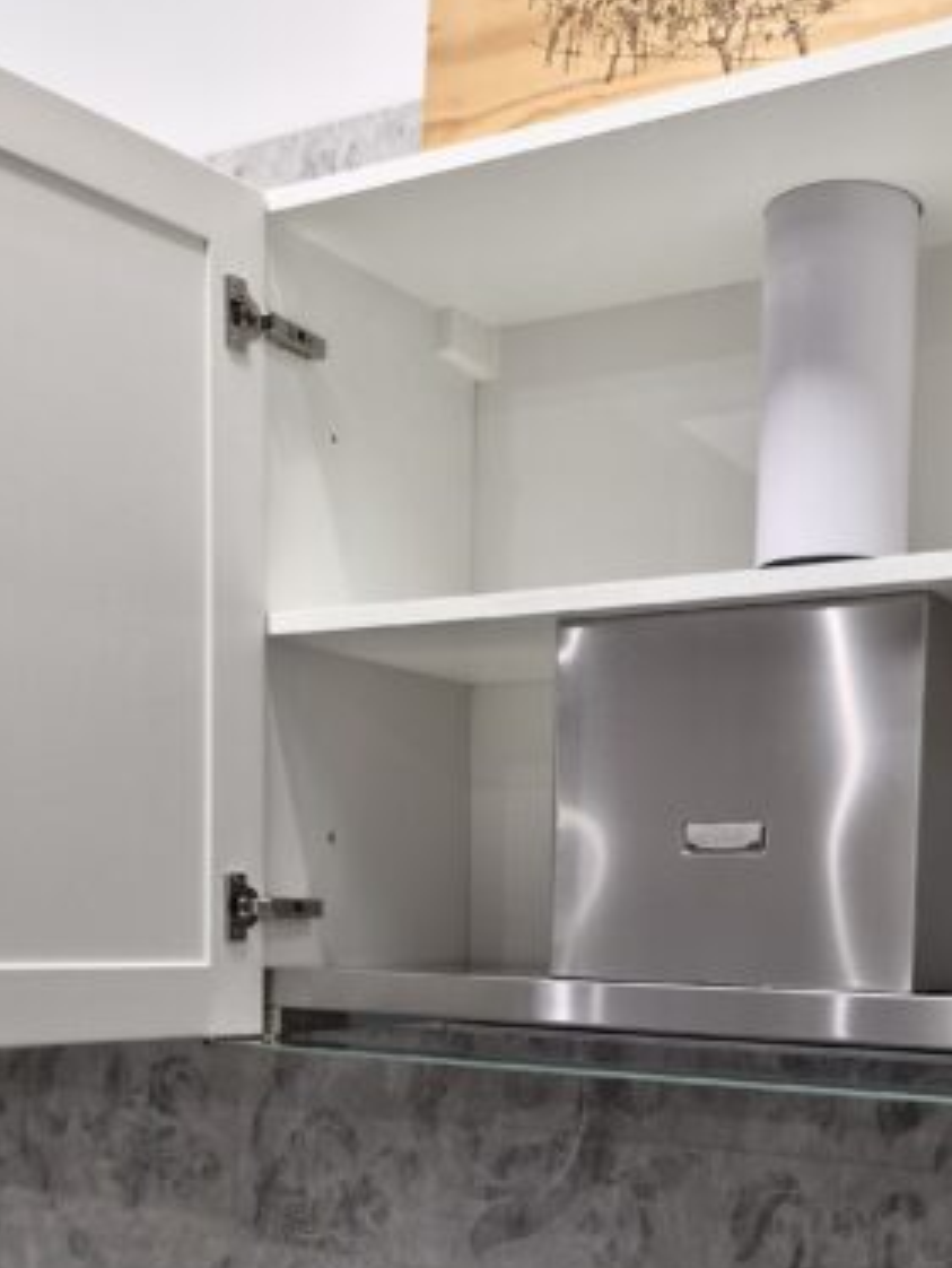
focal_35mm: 45
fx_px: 1648
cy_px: 1037
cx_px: 645
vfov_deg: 40.1
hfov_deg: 31.9
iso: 250
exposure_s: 1/100
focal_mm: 5.4
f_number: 1.8
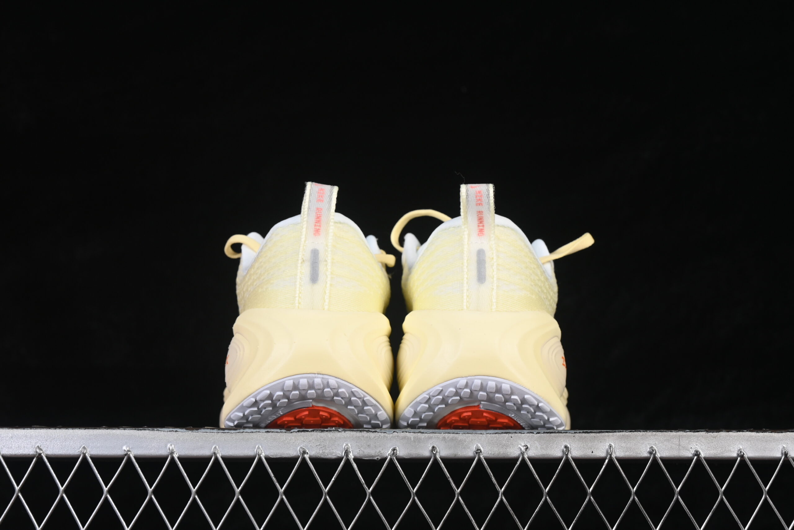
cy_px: 265
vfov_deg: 18.2
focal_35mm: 75
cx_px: 397
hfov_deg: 27.0
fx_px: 1654
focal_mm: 50
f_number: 8
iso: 160
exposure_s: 1/80
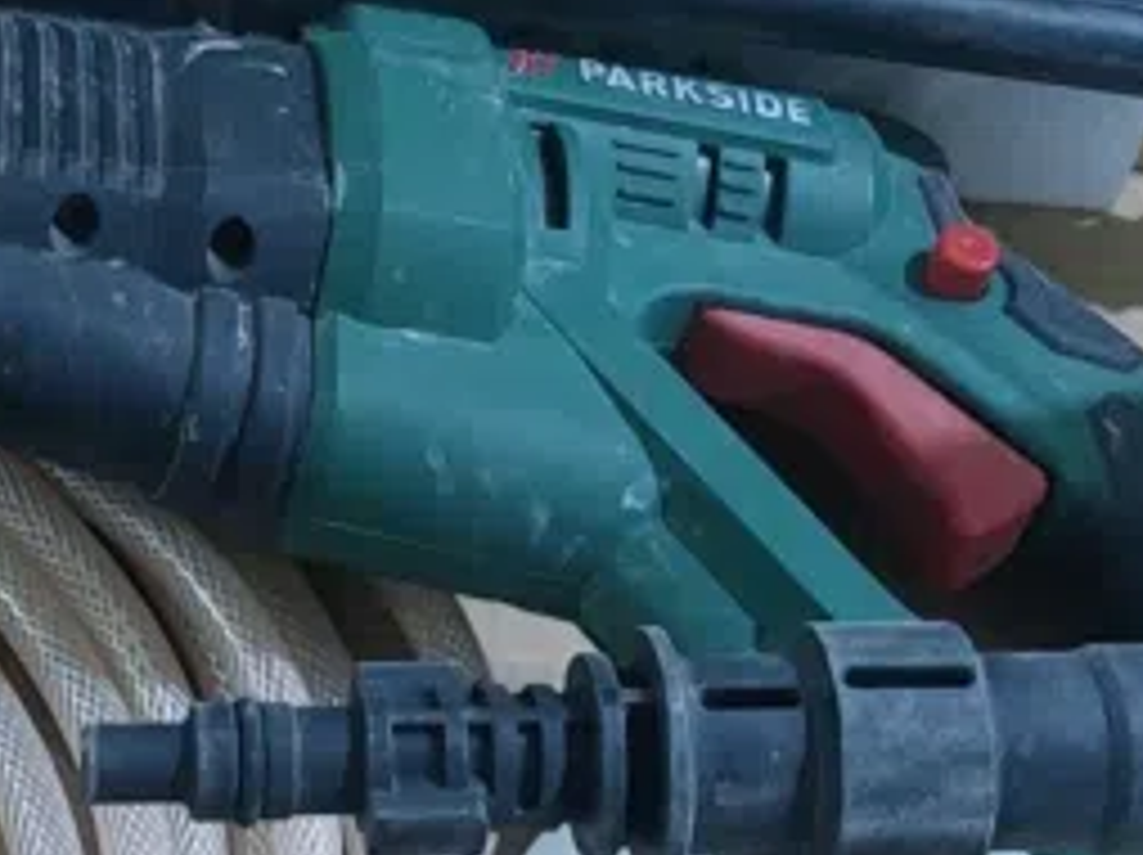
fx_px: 2078
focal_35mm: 63
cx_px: 274
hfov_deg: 30.2
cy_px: 500
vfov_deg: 23.2
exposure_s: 1/50
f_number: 1.8
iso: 500
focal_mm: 5.23
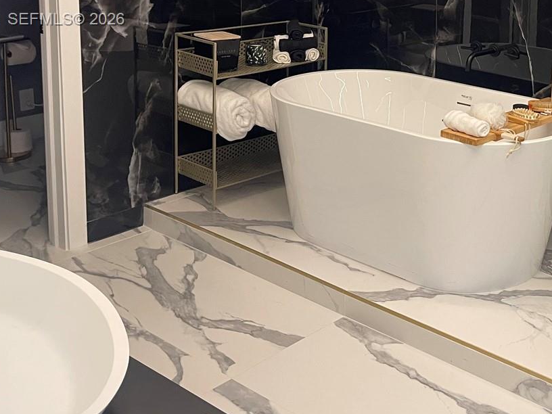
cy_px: 20
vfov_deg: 28.2
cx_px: 455
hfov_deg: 37.3
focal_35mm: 49
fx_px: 781
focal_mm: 5.1
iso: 250
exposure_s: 1/60
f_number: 1.6
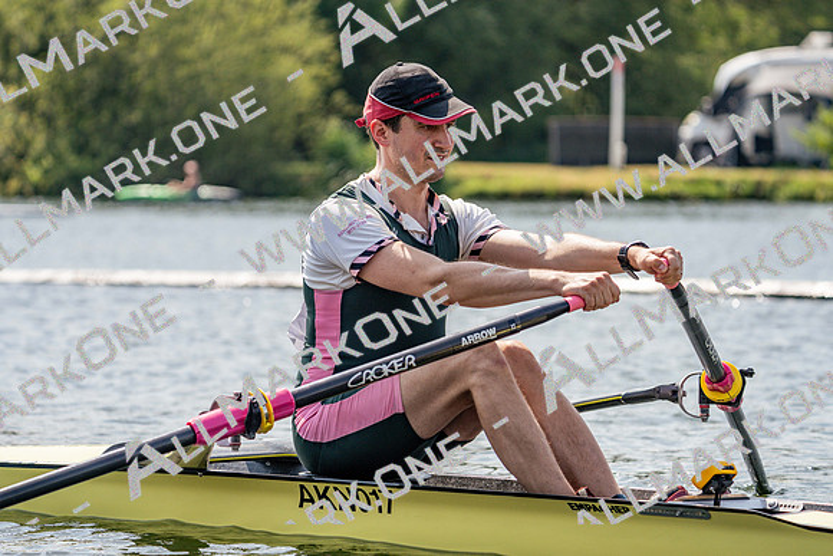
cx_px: 416
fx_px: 4629
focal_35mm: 200
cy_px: 278
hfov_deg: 10.3
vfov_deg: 6.9
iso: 200
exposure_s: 1/1600
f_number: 5.6
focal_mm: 200
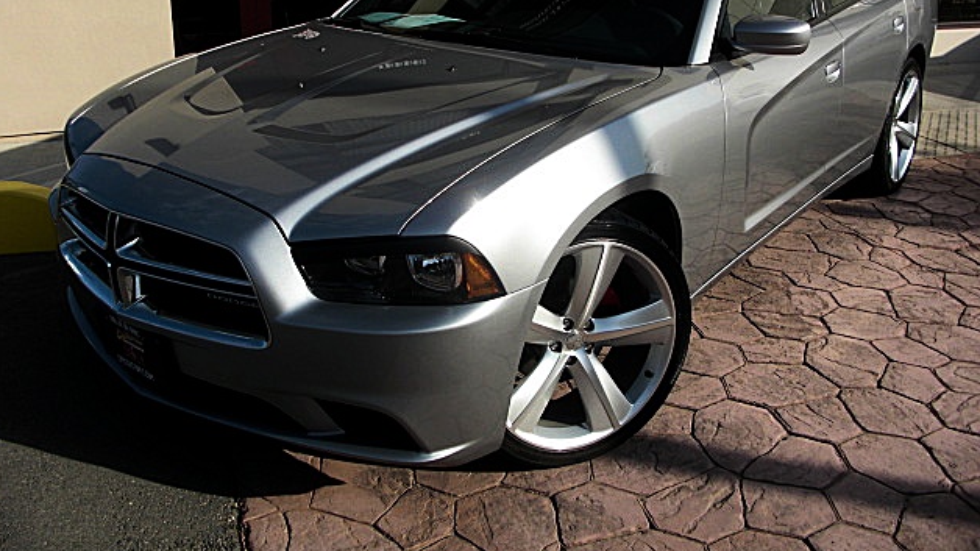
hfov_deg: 50.5
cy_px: 187
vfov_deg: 29.5
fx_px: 1039
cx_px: 482
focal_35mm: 40
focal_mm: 6.3
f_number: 7.9
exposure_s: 1/160
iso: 50
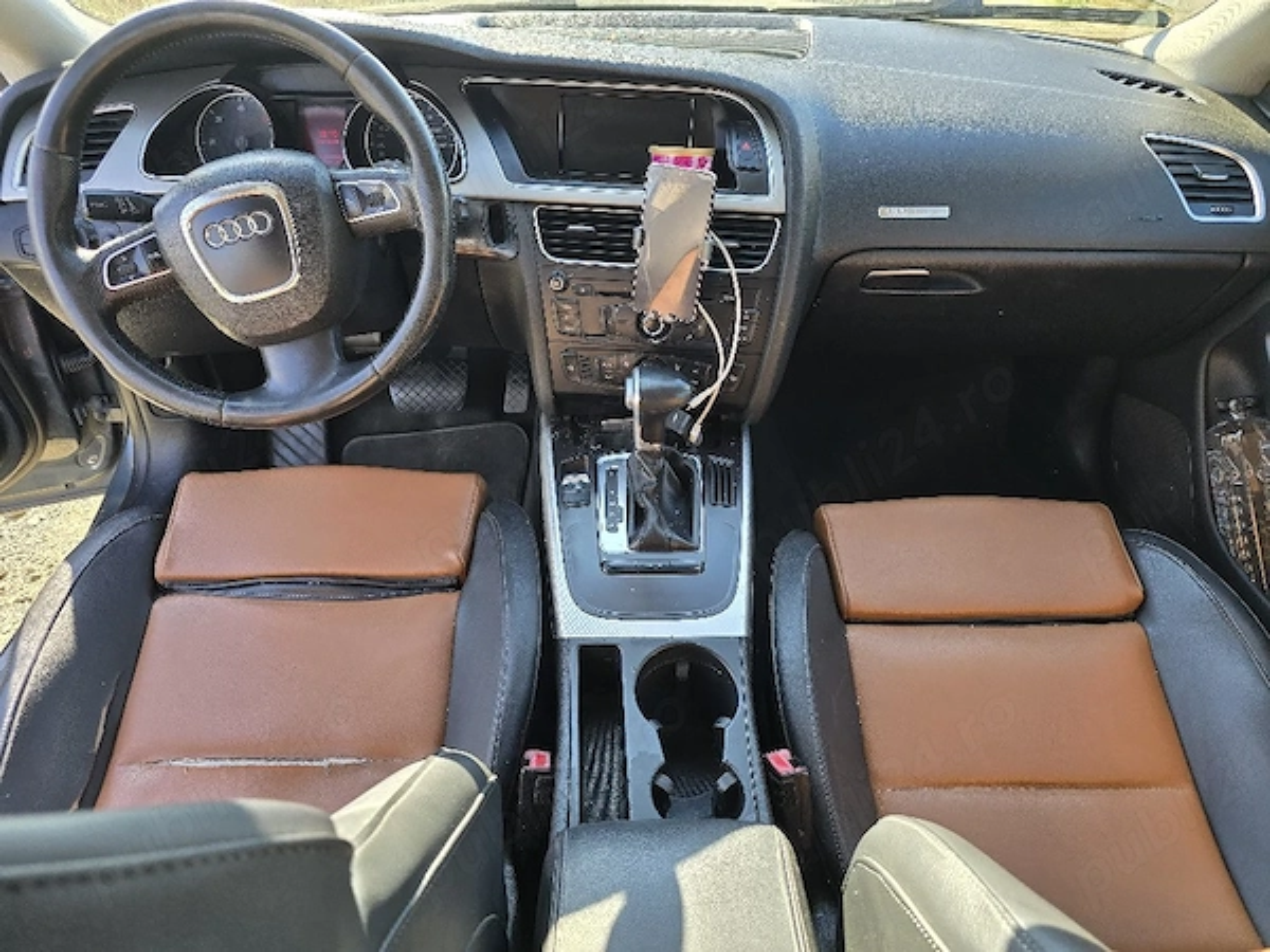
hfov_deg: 73.9
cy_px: 476
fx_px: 844
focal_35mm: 23
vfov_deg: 58.9
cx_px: 635
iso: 50
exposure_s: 1/182
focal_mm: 6.3
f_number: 1.7
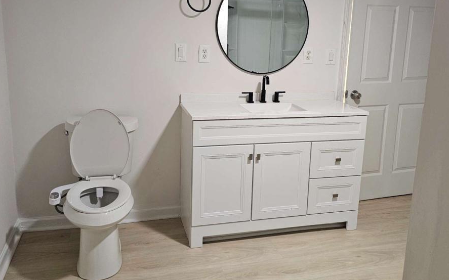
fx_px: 404
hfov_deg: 58.2
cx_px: 224
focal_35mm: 33
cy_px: 102
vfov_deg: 38.0
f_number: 1.7
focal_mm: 6.3
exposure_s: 1/120
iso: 500
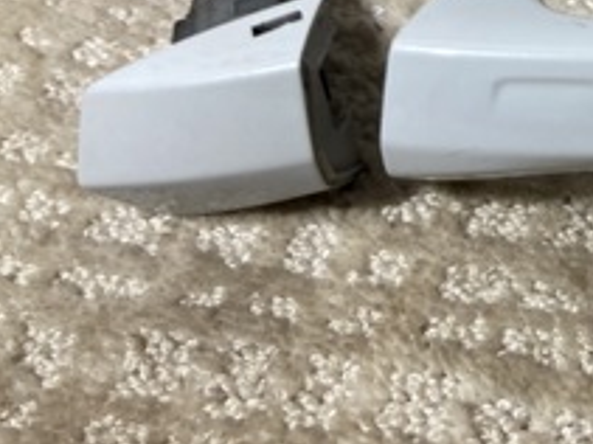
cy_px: -153
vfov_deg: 17.4
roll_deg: -4.8
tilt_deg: -38.6
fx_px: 1353
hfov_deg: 21.7
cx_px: 823
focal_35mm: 79
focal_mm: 4.25
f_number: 1.8
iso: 50
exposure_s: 1/100
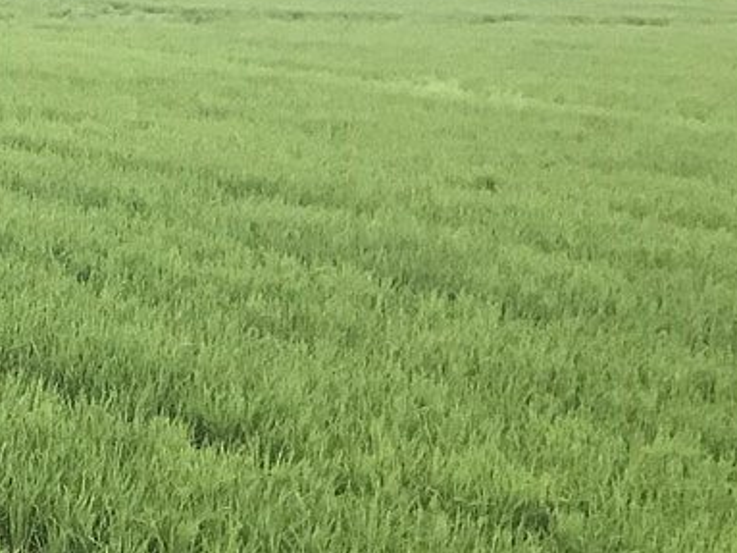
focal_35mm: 117
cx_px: -589
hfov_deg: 14.7
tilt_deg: -9.0
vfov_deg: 12.7
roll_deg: -2.0
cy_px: 295
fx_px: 2490
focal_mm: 3.99
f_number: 1.8
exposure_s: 1/15
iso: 40
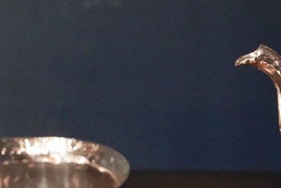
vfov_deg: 11.2
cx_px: 288
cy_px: 153
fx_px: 952
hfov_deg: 16.4
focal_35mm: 122
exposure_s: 1/100
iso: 8000
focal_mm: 35
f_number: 4.5
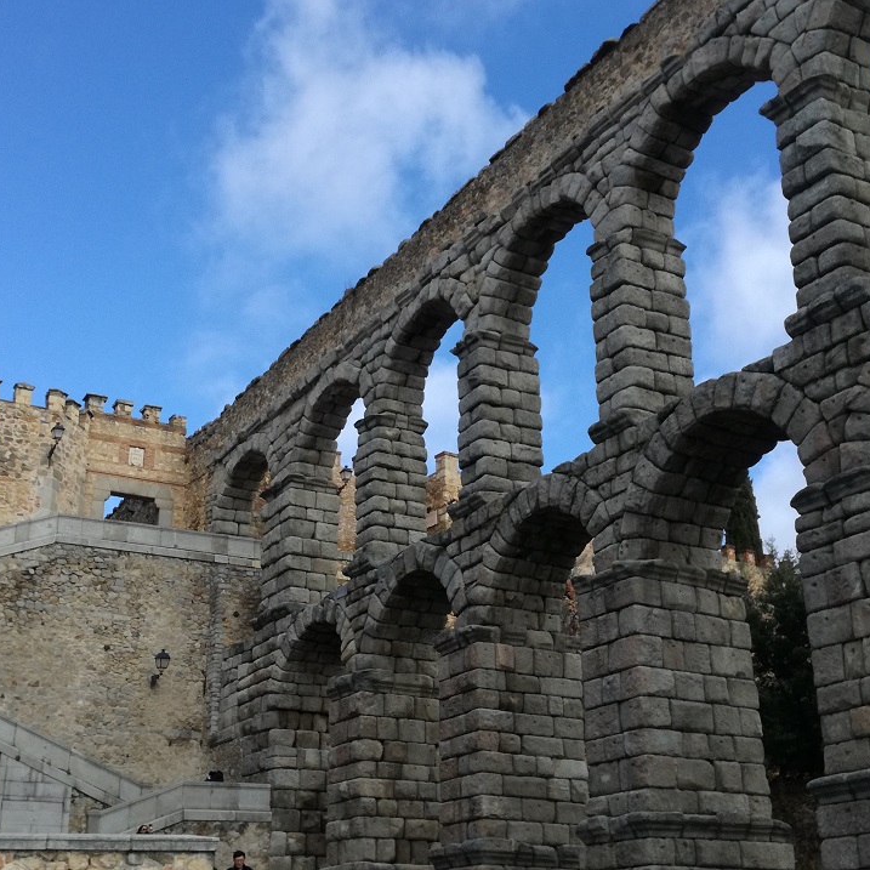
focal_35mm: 45
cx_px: 396
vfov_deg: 37.6
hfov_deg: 37.5
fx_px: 1280
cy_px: 434
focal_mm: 3.79
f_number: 2
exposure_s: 1/698
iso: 50
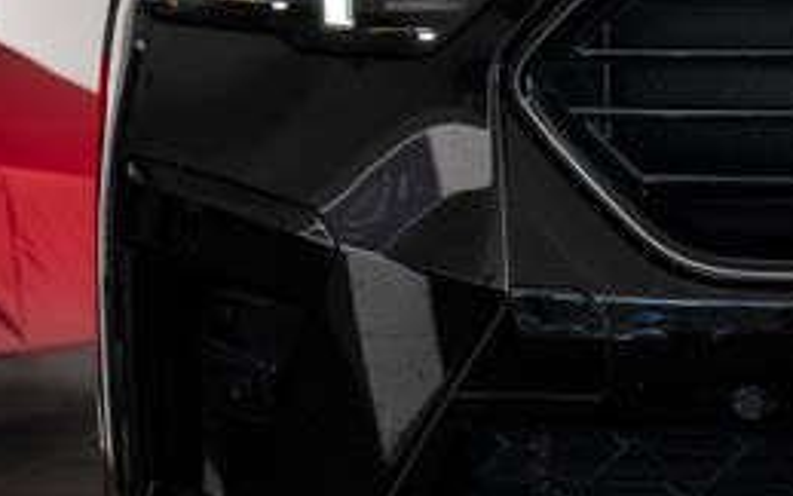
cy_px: 96
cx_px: 1150
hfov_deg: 8.0
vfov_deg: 5.1
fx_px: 5534
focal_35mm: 256
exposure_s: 1/50
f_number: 5.6
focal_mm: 60
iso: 160
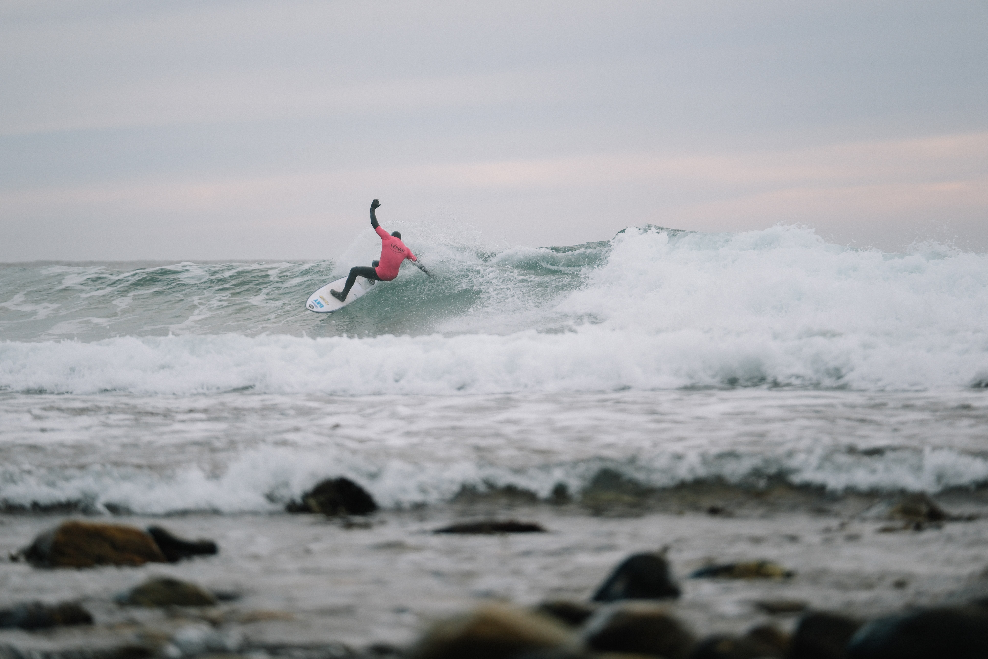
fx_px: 5763
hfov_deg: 9.8
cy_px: 330
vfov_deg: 6.5
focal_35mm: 210
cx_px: 494
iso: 250
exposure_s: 1/500
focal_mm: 140
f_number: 2.8
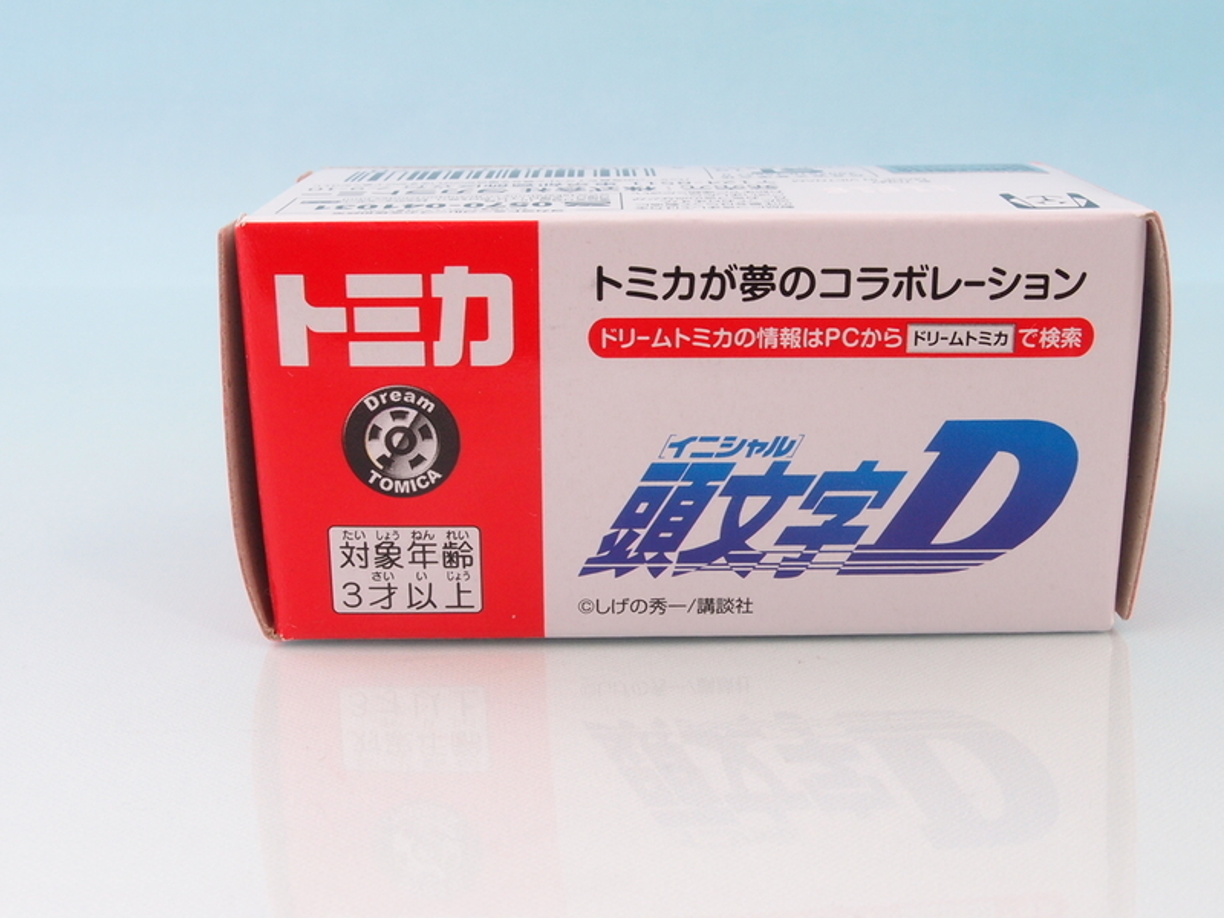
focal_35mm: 41
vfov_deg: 35.1
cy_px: 459
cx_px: 612
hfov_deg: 45.8
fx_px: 1450
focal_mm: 8.99
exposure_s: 1
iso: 100
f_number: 8
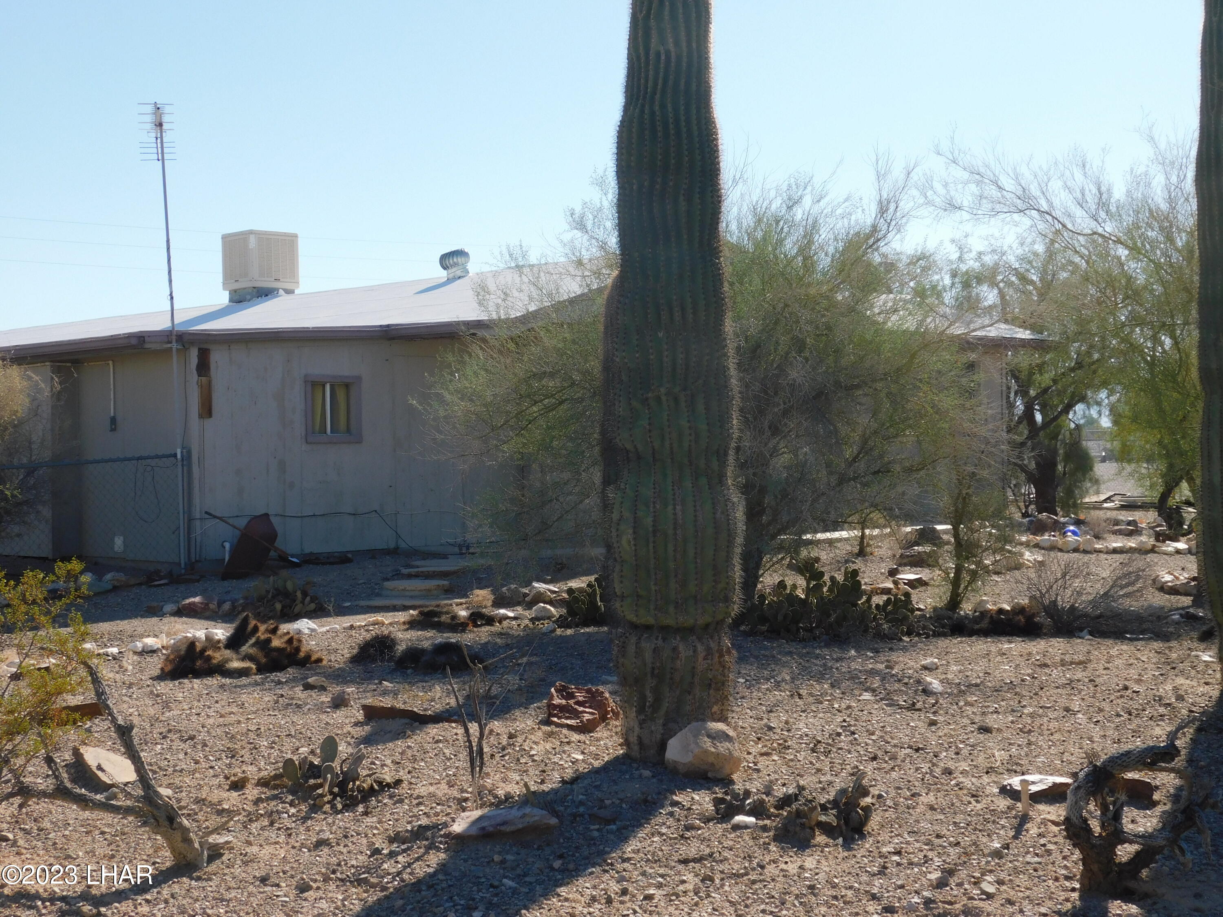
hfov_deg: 37.5
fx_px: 1802
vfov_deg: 28.6
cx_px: 612
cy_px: 458
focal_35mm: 51
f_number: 3.8
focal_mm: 9
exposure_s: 1/1000
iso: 125
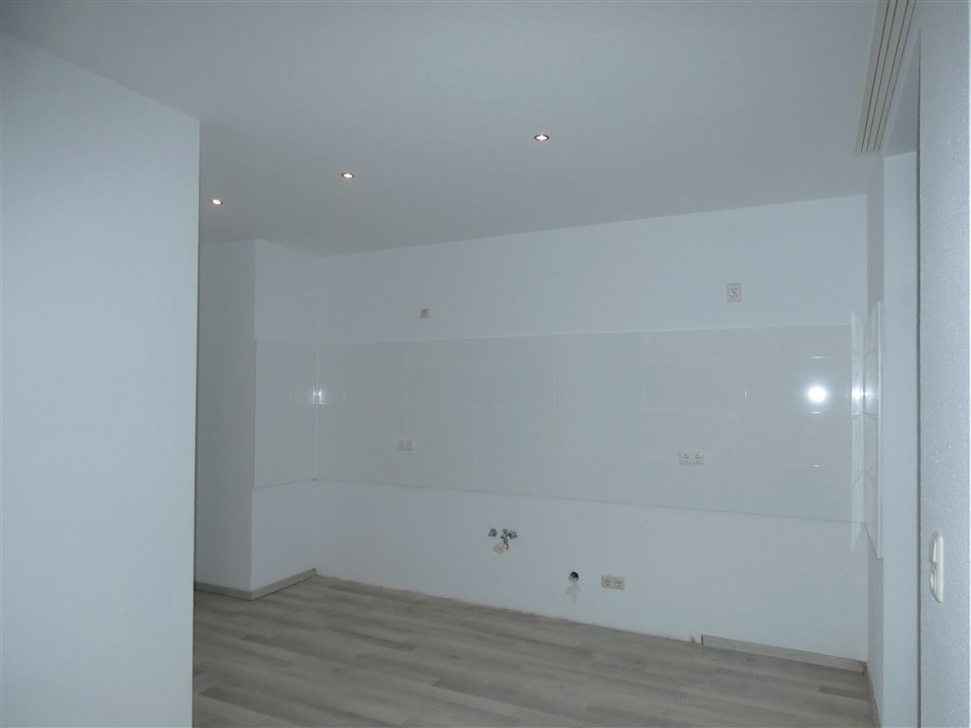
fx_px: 561
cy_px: 364
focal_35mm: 20
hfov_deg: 81.7
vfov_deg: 66.0
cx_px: 486
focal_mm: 3.6
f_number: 2.8
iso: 80
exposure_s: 1/125
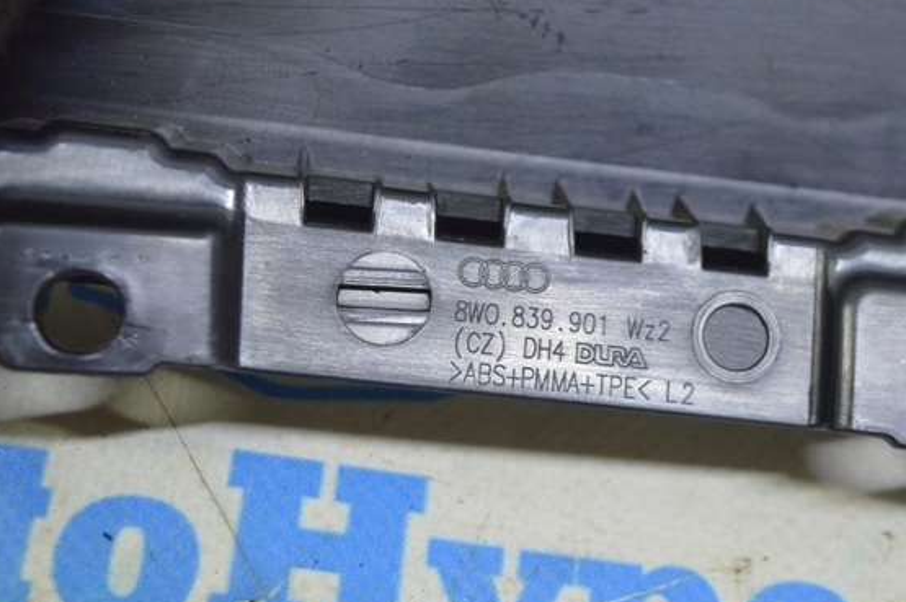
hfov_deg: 24.5
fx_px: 2087
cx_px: 516
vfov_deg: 16.4
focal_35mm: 83
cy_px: 321
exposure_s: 1/20
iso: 400
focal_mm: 48
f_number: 5.6
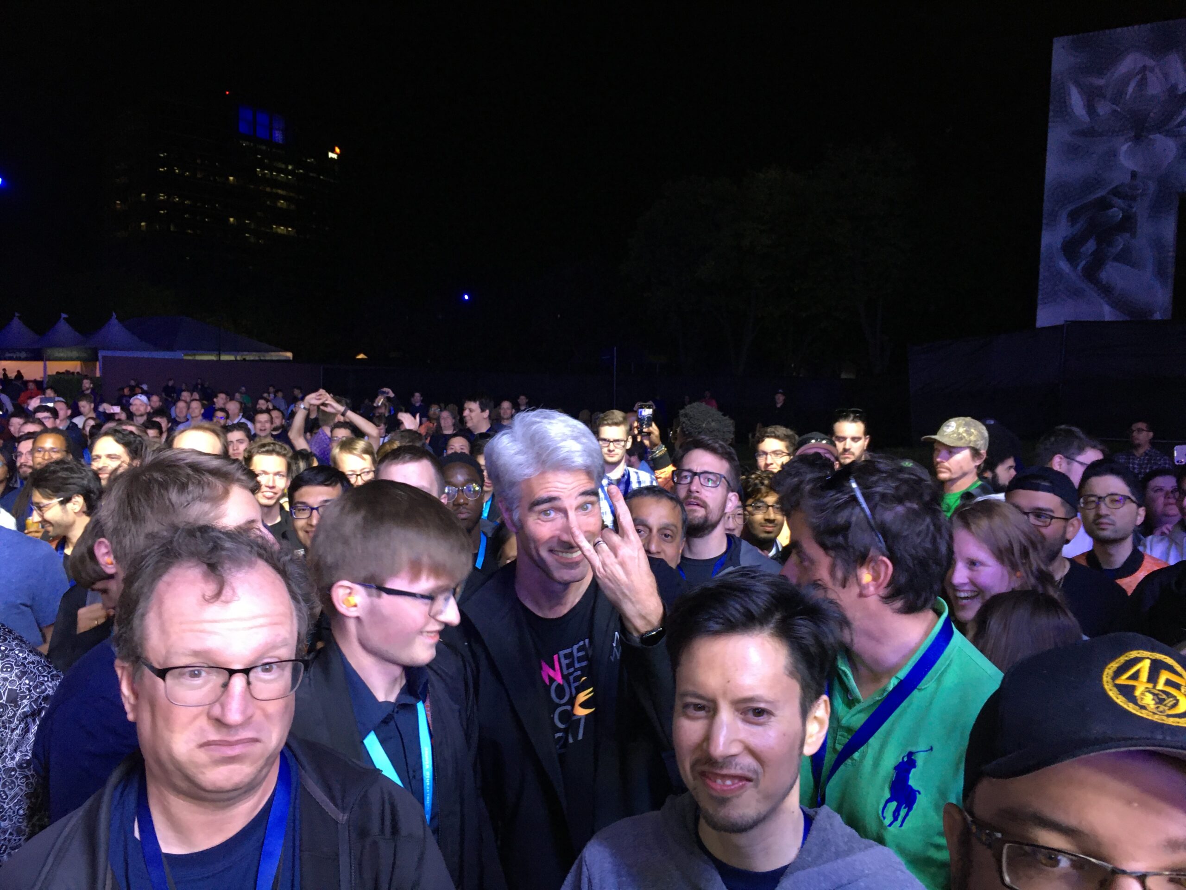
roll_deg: -1.5
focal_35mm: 29
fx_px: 994
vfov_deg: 48.2
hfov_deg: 61.7
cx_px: 593
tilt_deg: -2.4
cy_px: 445
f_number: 2.2
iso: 100
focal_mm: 4.15
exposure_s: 1/30
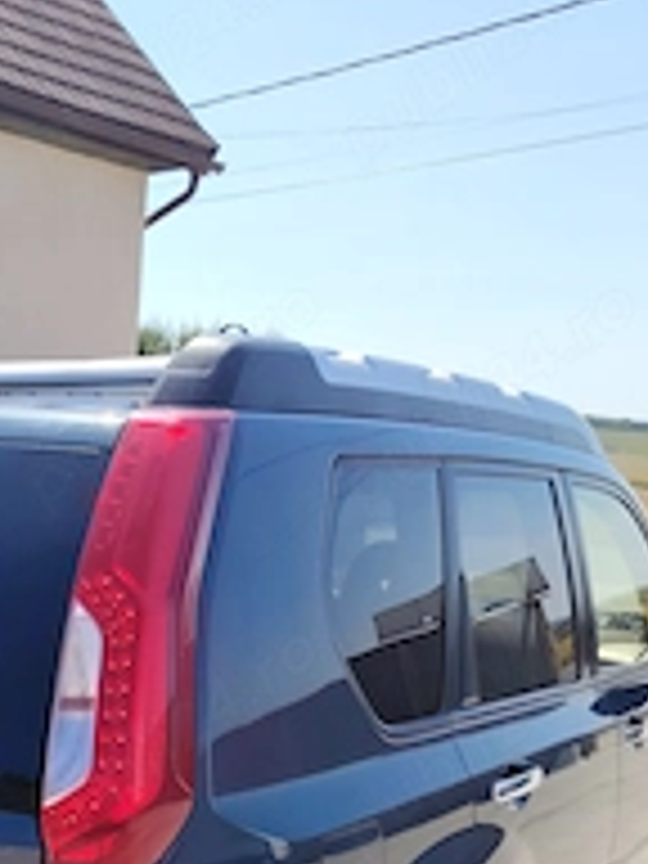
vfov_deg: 35.4
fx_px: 1248
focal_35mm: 50
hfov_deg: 27.6
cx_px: 14
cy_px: 814
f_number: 1.75
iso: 100
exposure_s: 1/997
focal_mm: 5.25
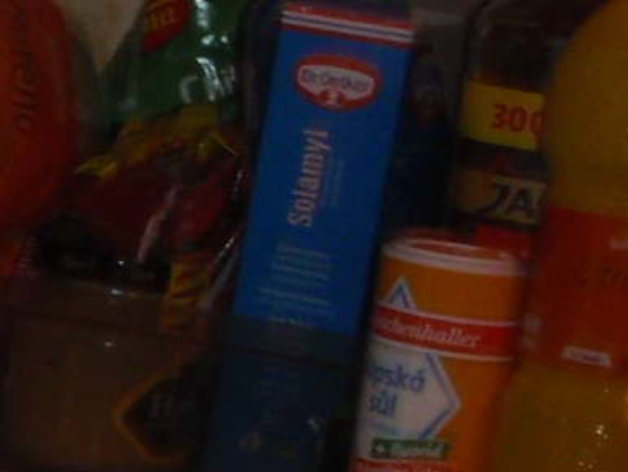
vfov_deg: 8.0
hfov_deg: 9.4
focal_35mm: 186
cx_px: -940
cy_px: 170
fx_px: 3375
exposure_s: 1/30
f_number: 3.5
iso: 100
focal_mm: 5
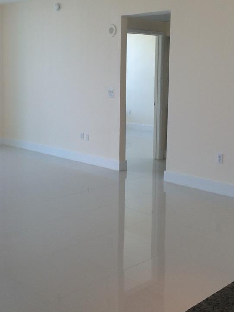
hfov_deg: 30.2
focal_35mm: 48
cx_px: 91
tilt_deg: -7.3
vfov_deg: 39.5
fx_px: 433
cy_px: 125
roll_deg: +0.2
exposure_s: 1/120
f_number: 2.2
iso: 40
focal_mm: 4.15
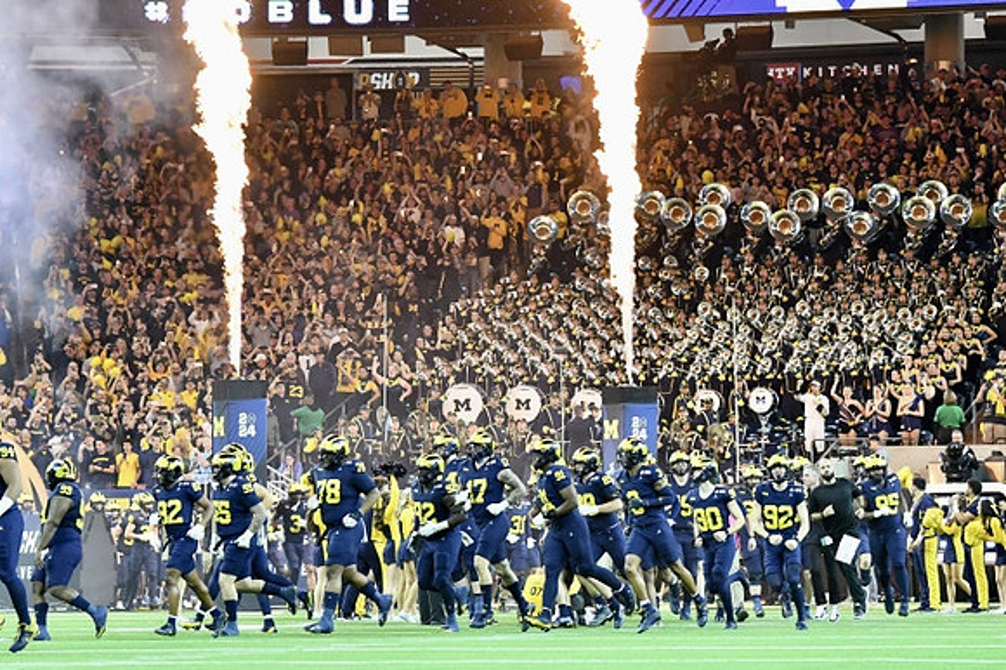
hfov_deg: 11.4
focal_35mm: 180
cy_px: 335
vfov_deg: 7.6
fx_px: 5027
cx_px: 503
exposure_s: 1/500
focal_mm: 120
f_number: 4.8
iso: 6400
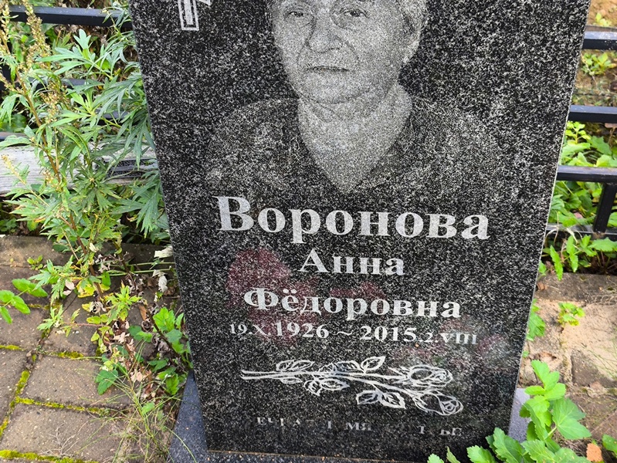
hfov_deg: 38.2
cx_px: 308
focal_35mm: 50
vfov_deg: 29.1
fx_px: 892
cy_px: 232
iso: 80
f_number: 1.7
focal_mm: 4.71
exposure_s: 1/120
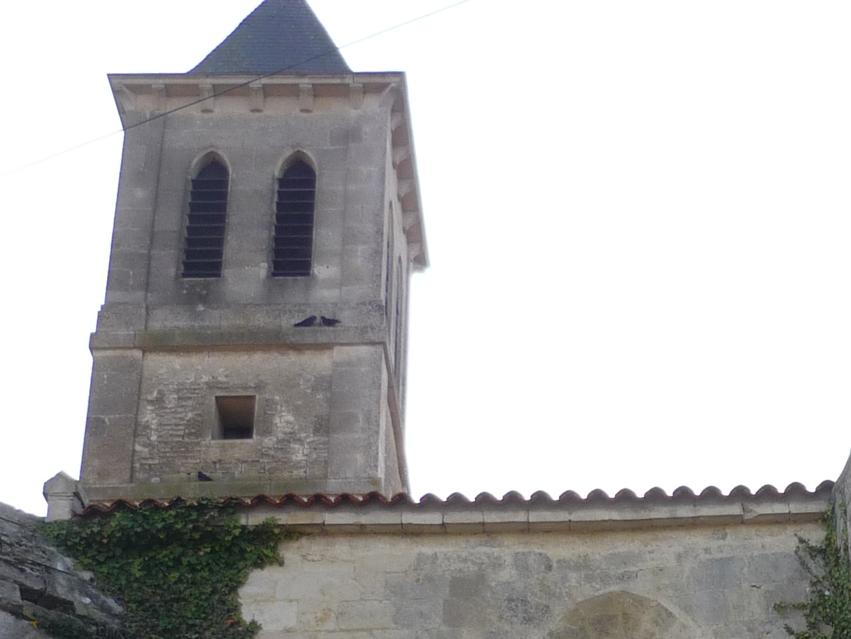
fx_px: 2065
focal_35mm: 84
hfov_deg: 22.6
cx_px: 799
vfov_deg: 16.9
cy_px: 753
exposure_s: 1/640
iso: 100
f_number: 2.8
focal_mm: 5.5
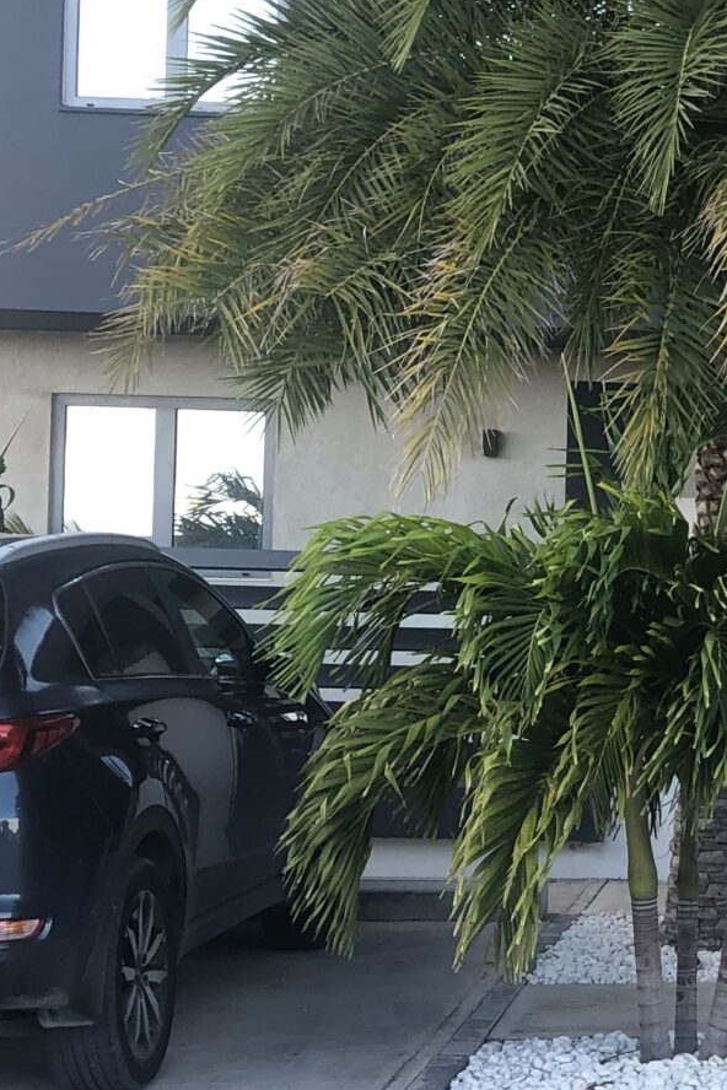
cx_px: 993
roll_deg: -2.4
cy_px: 592
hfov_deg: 15.4
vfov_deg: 24.2
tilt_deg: -0.2
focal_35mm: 84
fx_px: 2544
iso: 25
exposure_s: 1/120
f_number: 1.8
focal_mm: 3.99
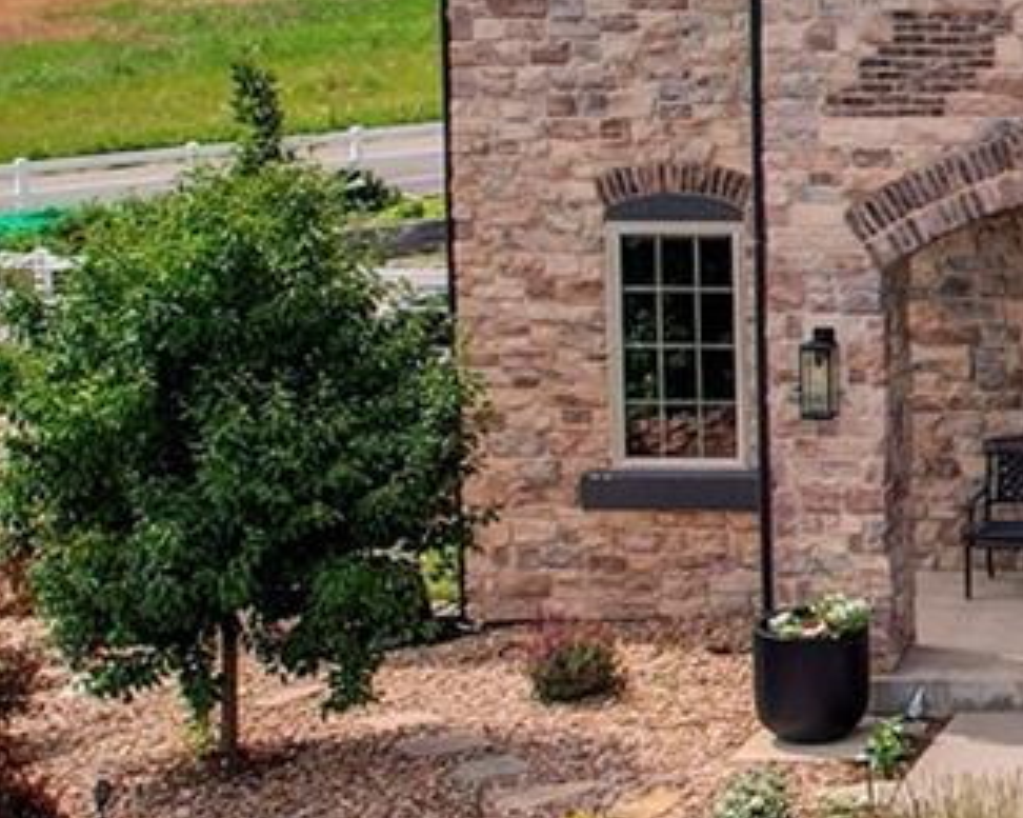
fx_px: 3087
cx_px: 1913
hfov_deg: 15.7
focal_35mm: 102
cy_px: 183
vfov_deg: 15.0
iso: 100
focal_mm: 8.4
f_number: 2.8
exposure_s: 1/120
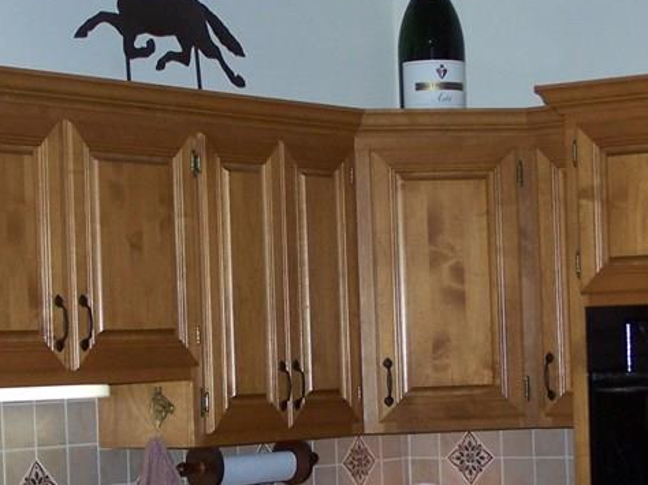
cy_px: 310
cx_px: 364
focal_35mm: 121
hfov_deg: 16.3
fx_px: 2264
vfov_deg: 12.2
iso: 140
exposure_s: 1/60
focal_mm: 9.3
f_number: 3.1
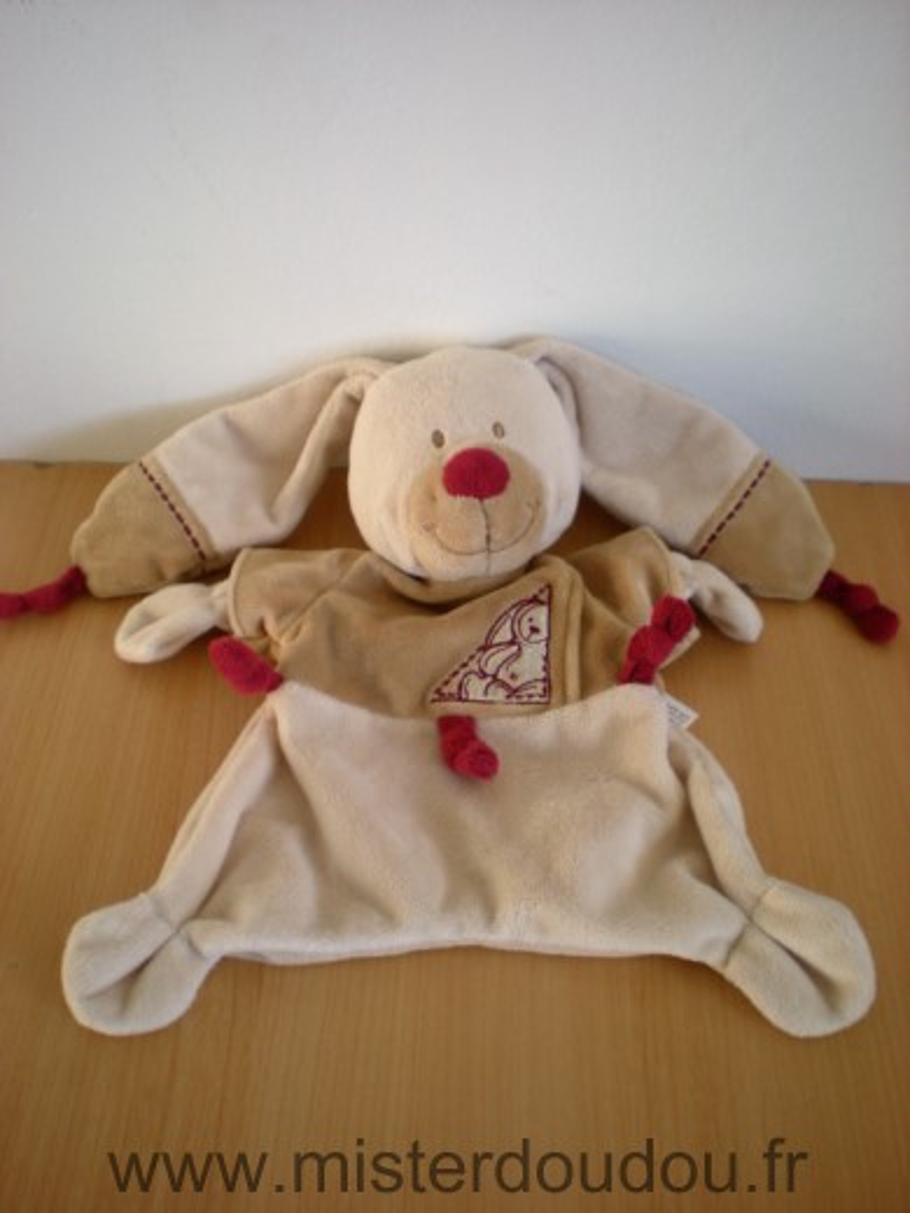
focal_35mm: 38
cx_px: 455
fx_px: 1332
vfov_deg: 49.0
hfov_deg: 37.7
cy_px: 606
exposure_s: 1/66.5
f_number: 3.1
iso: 64
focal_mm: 6.3
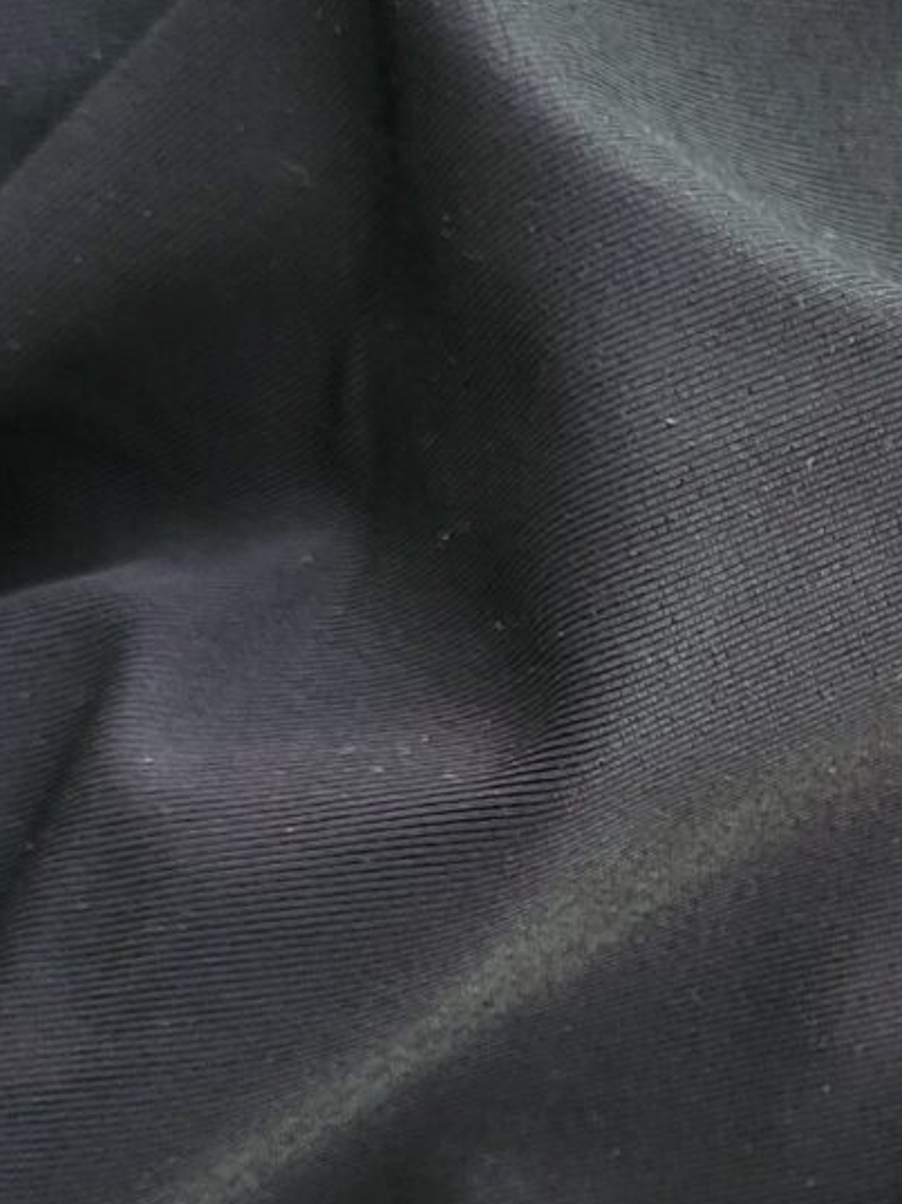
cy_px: 933
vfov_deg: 19.7
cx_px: 1086
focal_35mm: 99
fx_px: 3442
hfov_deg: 14.5
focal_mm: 5.4
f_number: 1.8
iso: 500
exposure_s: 1/40
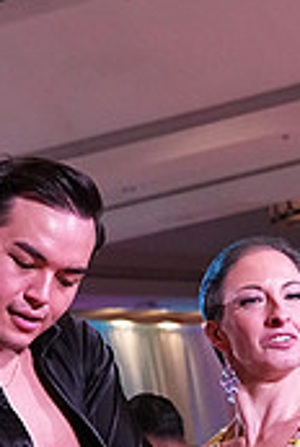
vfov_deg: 9.0
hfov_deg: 6.2
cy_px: 718
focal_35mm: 221
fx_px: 2751
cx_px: 182
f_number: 5
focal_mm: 44
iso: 3200
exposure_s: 1/400
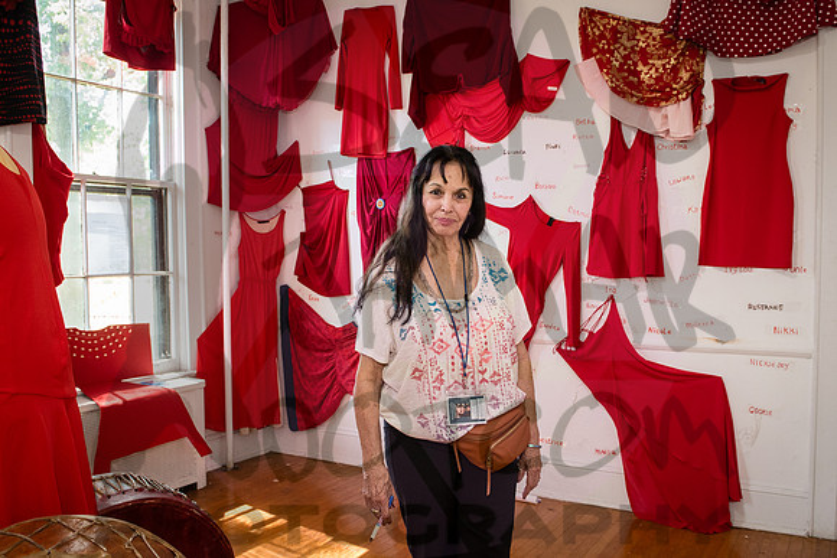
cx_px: 446
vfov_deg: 42.5
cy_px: 297
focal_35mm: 31
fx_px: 718
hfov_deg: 60.4
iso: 1250
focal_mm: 24
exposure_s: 1/60
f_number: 5.6
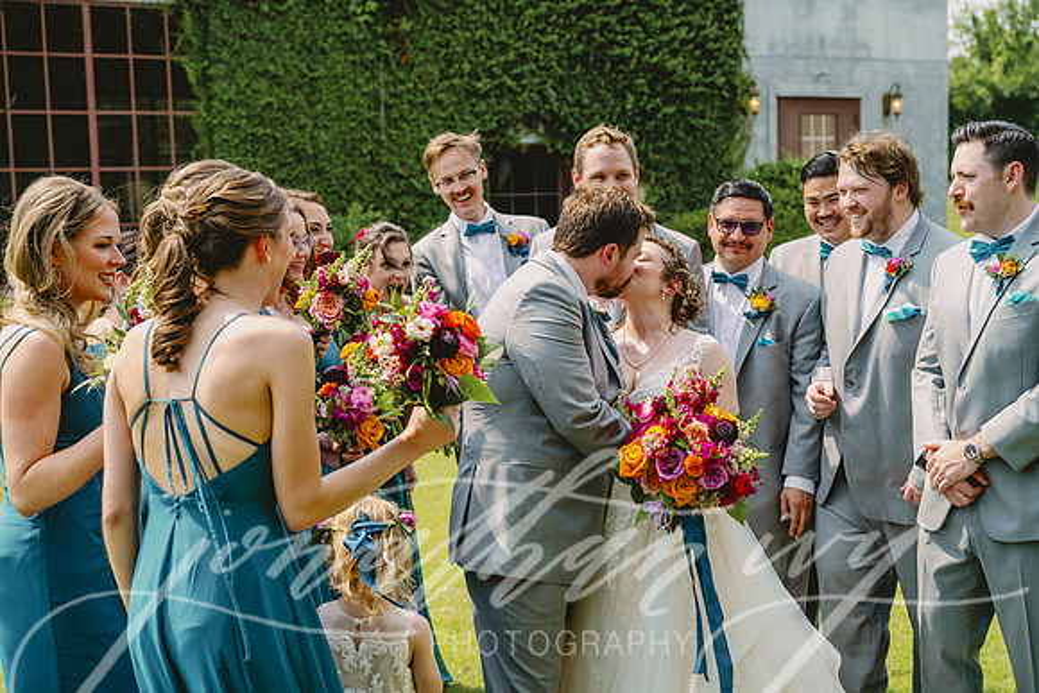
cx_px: 520
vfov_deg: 26.5
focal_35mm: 51
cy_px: 346
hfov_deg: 38.9
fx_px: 1472
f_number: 4
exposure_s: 1/1000
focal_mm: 51
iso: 200
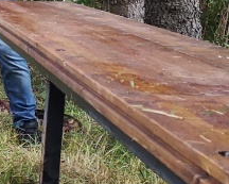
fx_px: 848
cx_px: -143
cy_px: 32
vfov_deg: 12.3
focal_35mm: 125
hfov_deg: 14.1
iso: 250
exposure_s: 1/900
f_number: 1.8
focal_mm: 3.95
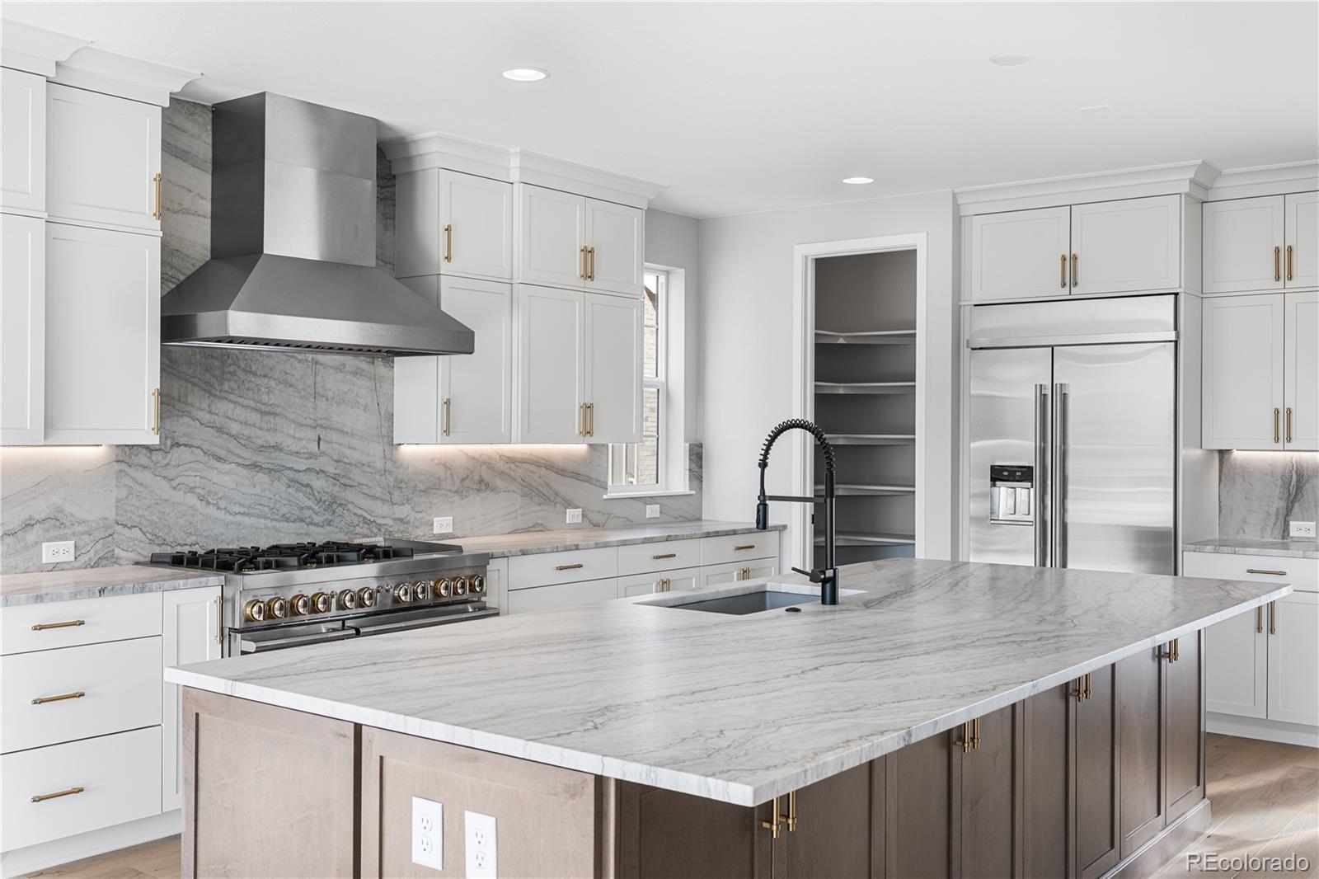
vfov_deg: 38.3
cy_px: 440
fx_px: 1264
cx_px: 660
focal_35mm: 34
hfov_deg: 55.1
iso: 160
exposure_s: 1/25
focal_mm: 34.5
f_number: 8
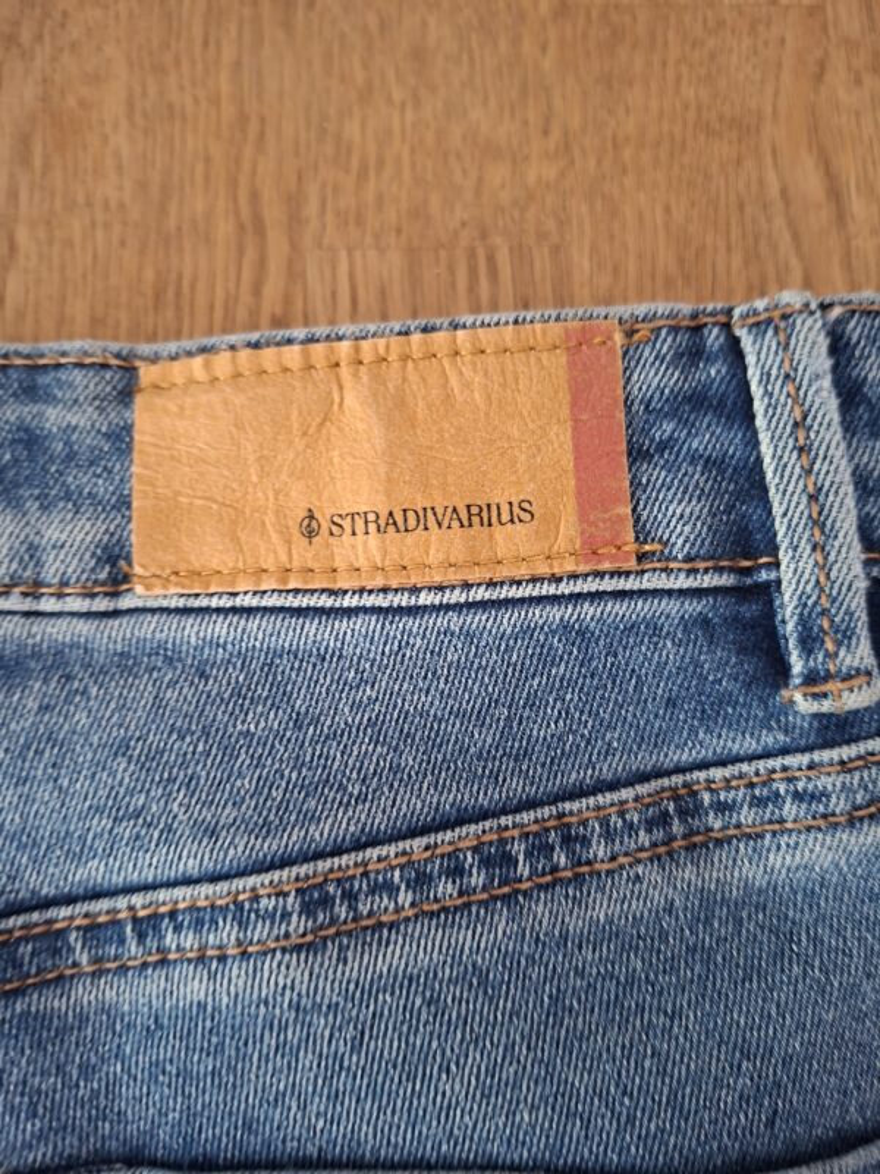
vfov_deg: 73.9
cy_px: 587
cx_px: 440
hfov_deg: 58.9
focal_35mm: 23
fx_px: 780
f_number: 1.8
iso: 400
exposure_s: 1/33
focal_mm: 5.54
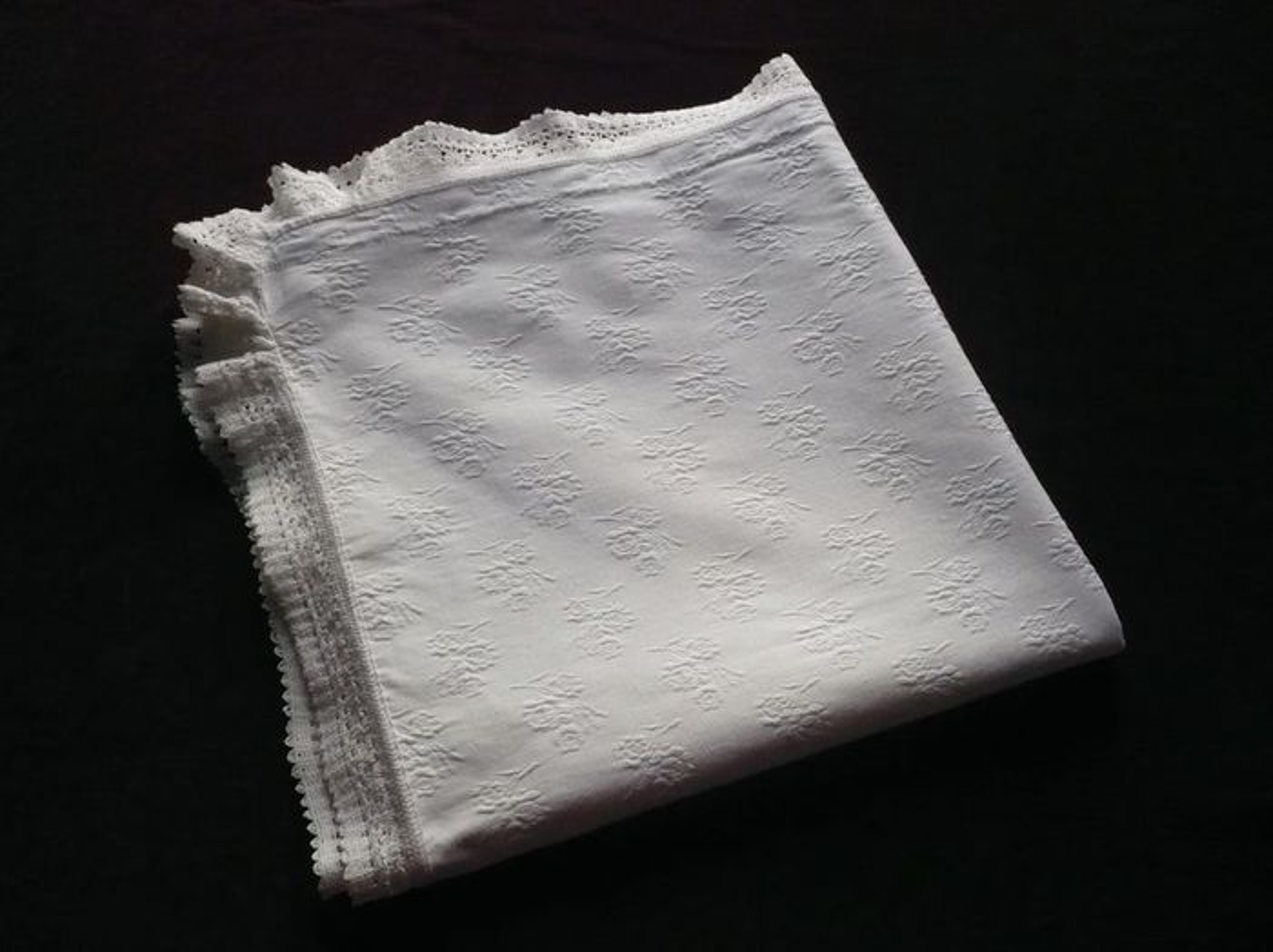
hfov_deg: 52.7
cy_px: 476
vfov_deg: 40.7
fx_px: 1286
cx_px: 636
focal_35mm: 35
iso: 400
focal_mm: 5.8
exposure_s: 1/640
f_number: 2.8
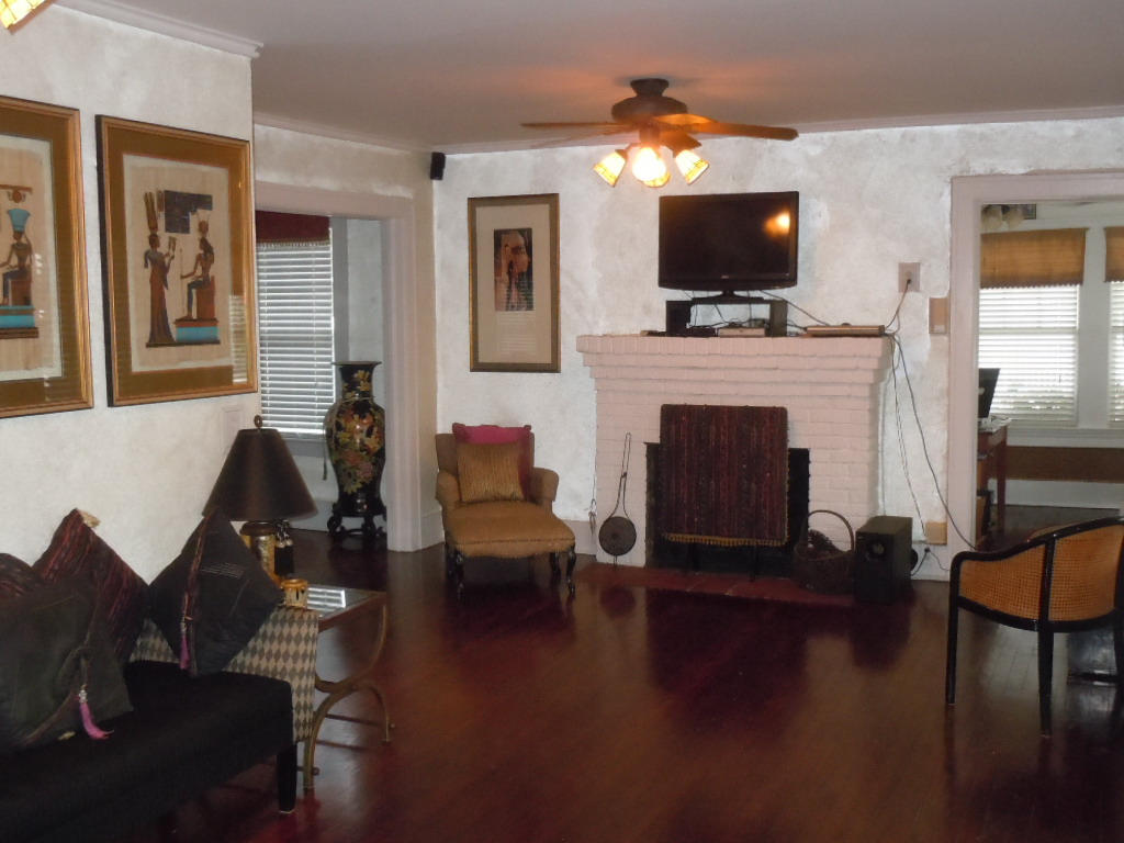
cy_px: 422
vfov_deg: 36.8
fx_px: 1266
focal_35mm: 39
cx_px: 562
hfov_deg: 47.9
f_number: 4.3
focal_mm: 6.9
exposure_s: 1/30
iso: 800
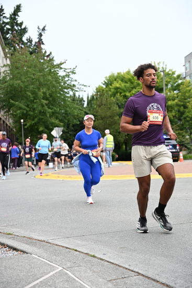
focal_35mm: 57
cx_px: 96
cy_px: 144
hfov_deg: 23.8
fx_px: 456
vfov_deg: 35.0
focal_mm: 57
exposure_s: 1/800
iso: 1600
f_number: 4
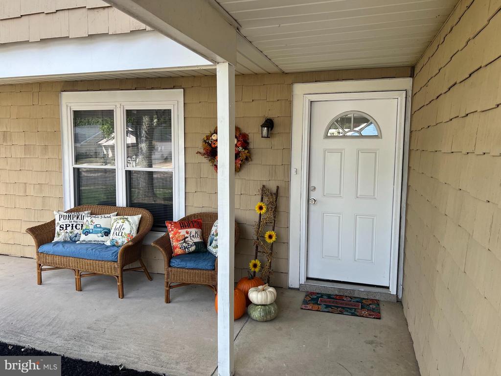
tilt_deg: -6.1
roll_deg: -0.5
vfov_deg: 53.1
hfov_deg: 67.3
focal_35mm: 26
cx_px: 250
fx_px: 376
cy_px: 188
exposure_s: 1/526
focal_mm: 5.7
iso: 50
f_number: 1.5
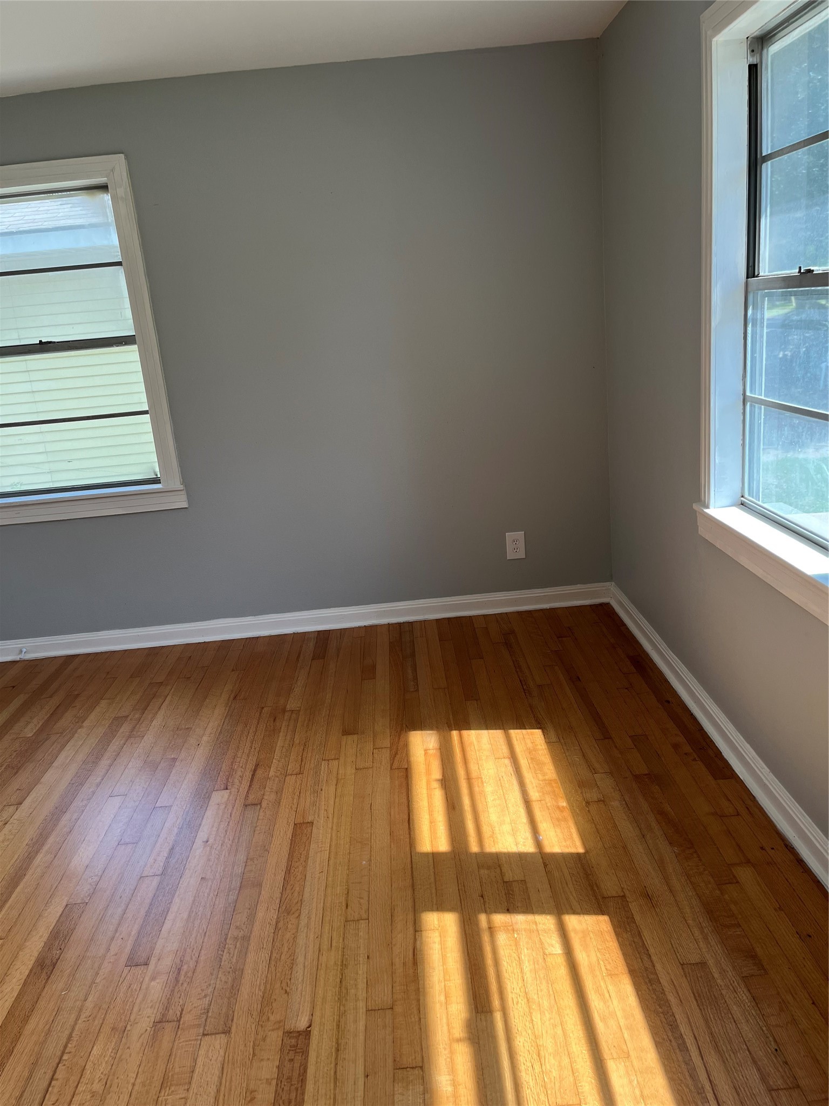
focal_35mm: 26
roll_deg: +6.4
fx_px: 830
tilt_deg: -16.6
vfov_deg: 67.3
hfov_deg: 53.1
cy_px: 553
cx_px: 414
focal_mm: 5.1
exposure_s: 1/182
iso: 40
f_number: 1.6
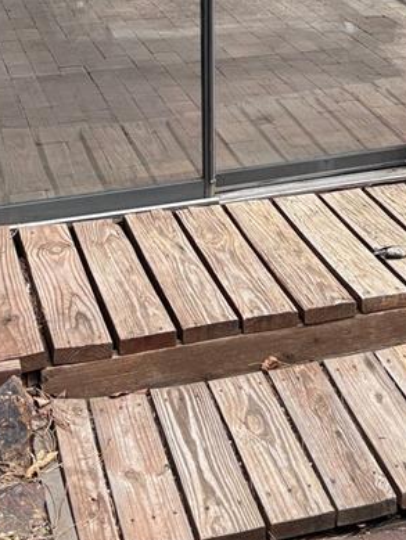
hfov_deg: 18.2
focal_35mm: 80
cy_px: -215
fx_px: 1250
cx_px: 339
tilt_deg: -2.4
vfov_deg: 21.4
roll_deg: +0.1
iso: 64
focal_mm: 5.96
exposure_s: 1/820
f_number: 1.6
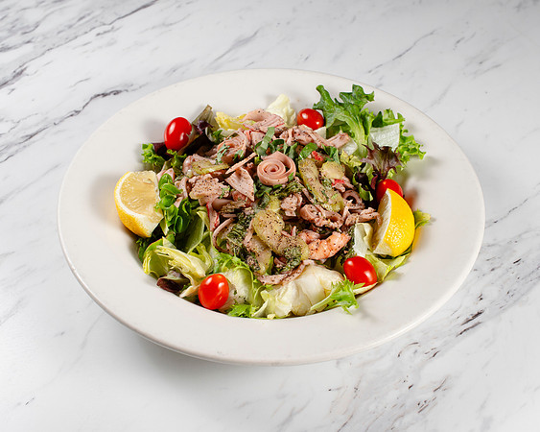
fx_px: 942
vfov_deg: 25.8
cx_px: 291
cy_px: 221
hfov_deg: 32.0
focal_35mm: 59
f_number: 9
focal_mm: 50
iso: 200
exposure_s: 1/200
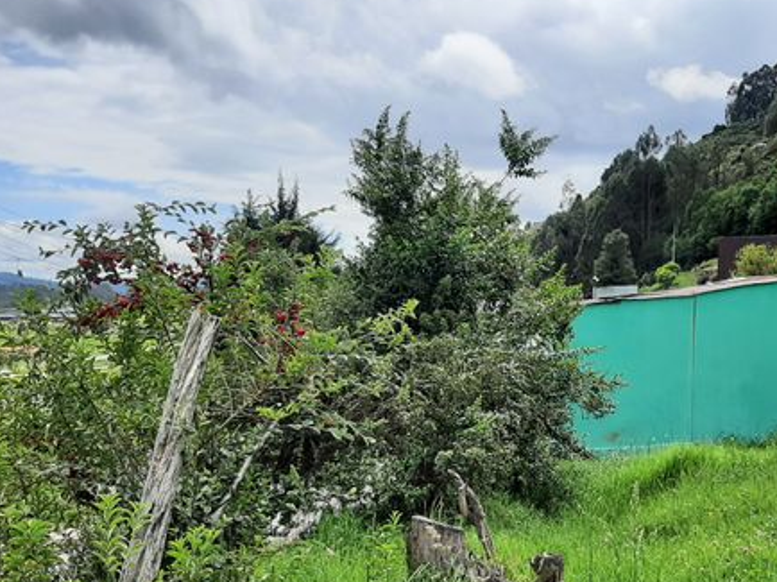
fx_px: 897
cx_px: 531
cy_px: 421
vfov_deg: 35.3
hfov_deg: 45.9
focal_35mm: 40
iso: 40
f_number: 1.7
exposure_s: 1/2268
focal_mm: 3.93
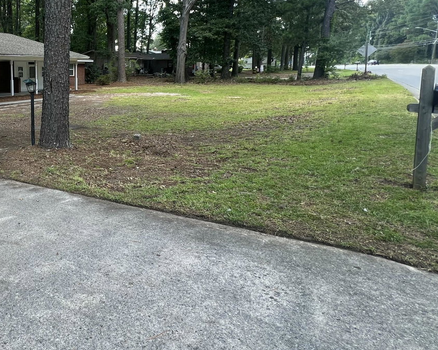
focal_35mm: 24
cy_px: 111
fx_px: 311
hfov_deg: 60.4
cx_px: 50
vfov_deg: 57.2
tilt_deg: -6.7
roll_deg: +0.8
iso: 40
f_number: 1.8
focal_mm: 1.57
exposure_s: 1/99
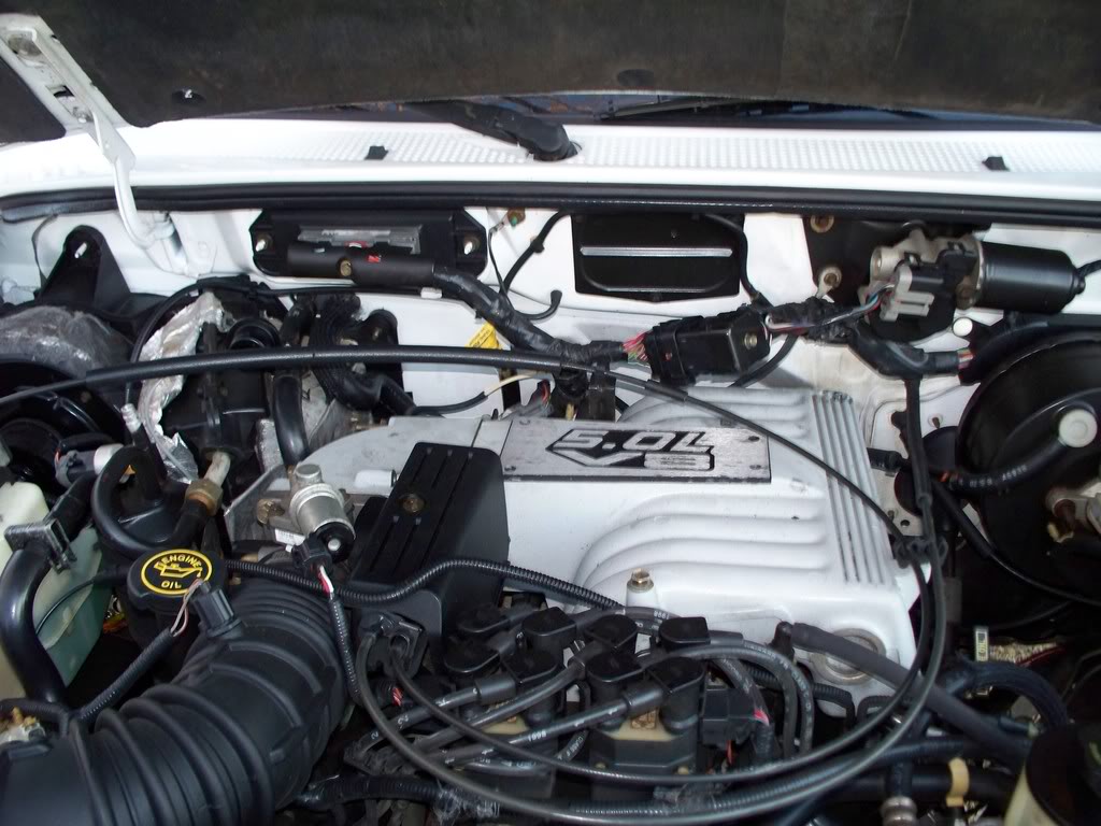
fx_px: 1145
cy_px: 413
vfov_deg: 39.7
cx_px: 550
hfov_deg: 51.4
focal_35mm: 36
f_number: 2.8
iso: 200
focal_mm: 7.54
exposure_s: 1/60
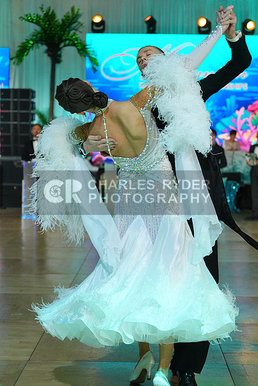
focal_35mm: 73
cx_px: 129
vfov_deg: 27.7
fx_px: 784
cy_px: 193
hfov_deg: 18.7
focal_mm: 73
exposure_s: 1/400
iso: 2000
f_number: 4
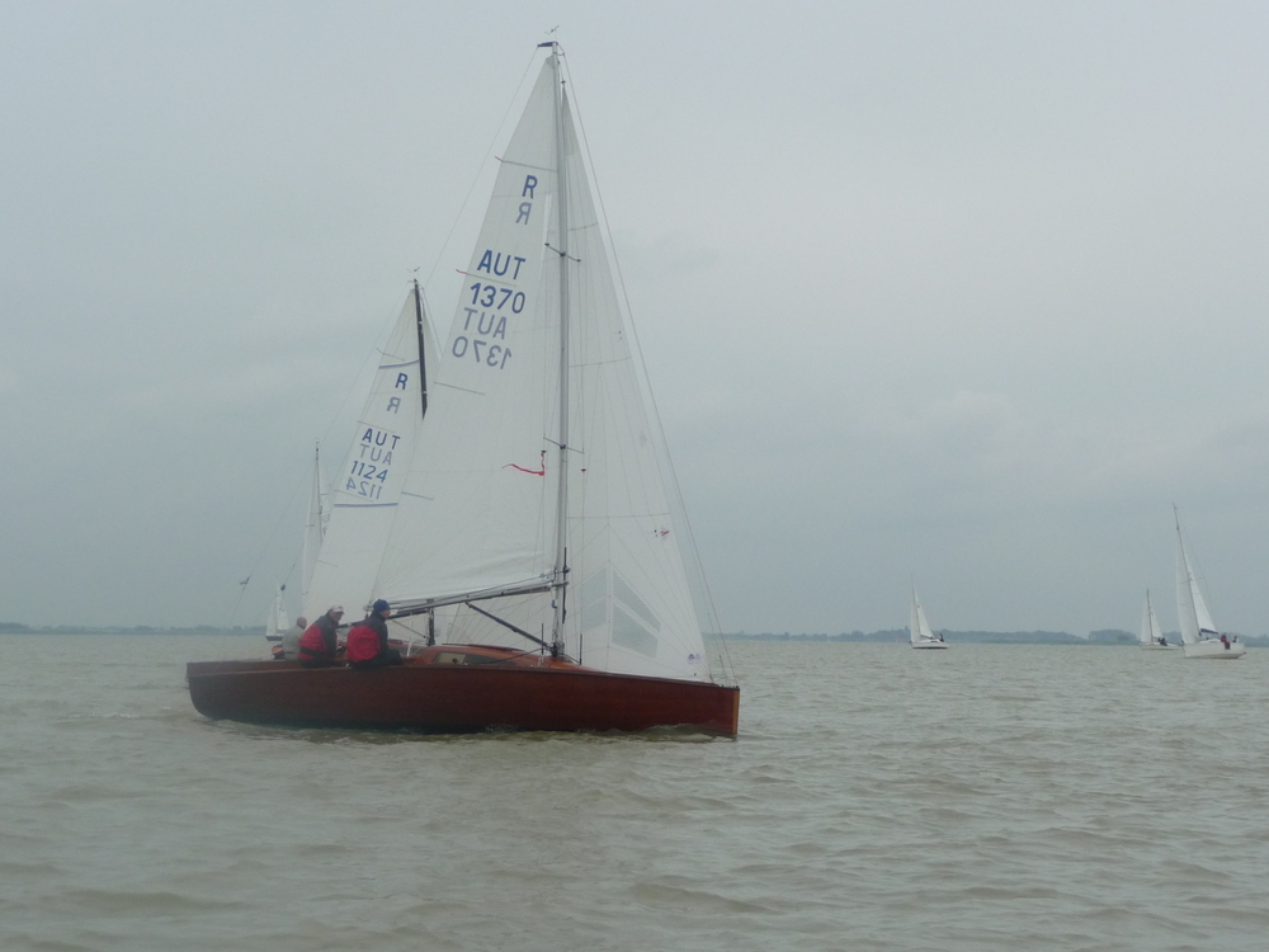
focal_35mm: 80
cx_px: 634
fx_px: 2933
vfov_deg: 18.4
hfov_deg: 24.4
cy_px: 476
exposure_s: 1/500
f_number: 4.6
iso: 160
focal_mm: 12.2
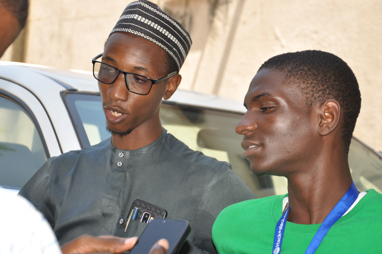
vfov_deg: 13.8
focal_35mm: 99
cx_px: 191
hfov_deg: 20.6
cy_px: 127
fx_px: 1049
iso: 200
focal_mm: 66
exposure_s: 1/200
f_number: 7.1
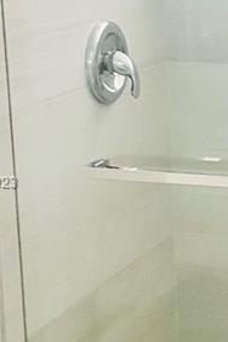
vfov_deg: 17.8
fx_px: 1092
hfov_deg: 11.4
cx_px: 341
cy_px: 183
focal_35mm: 115
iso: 125
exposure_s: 1/60
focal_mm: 4.25
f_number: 1.8
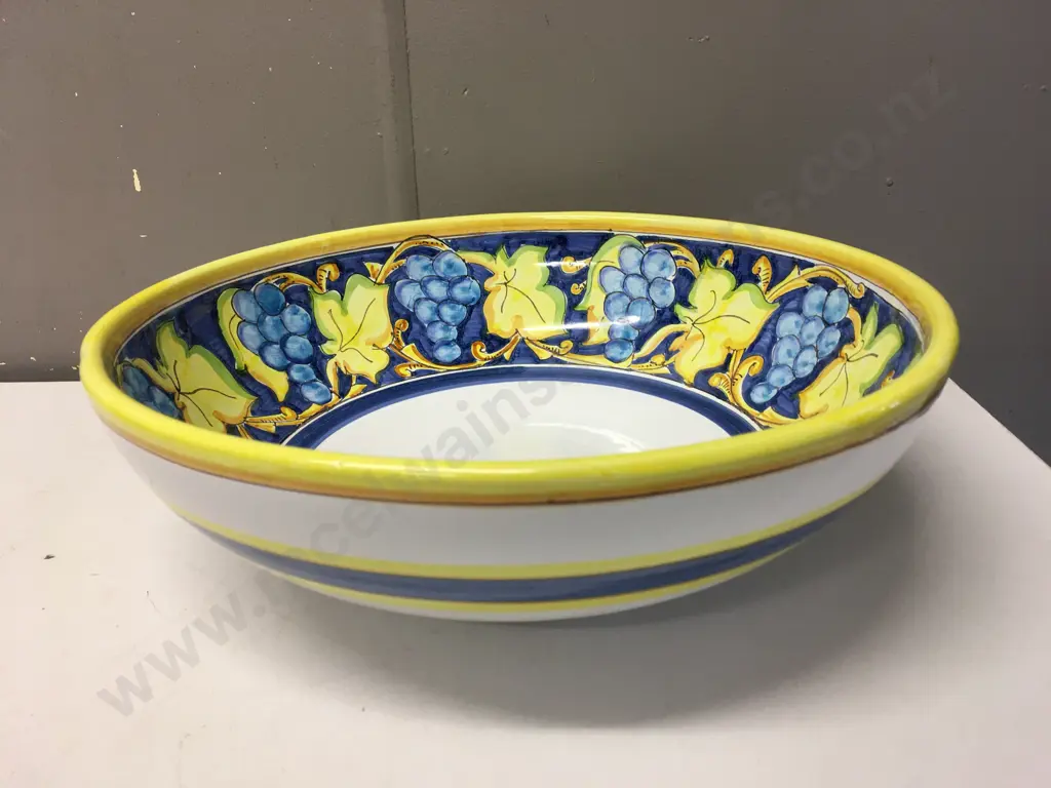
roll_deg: +0.2
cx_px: 526
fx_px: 880
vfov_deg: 48.2
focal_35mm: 29
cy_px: 394
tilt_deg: -19.9
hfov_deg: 61.7
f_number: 2.2
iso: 32
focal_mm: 4.15
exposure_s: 1/33
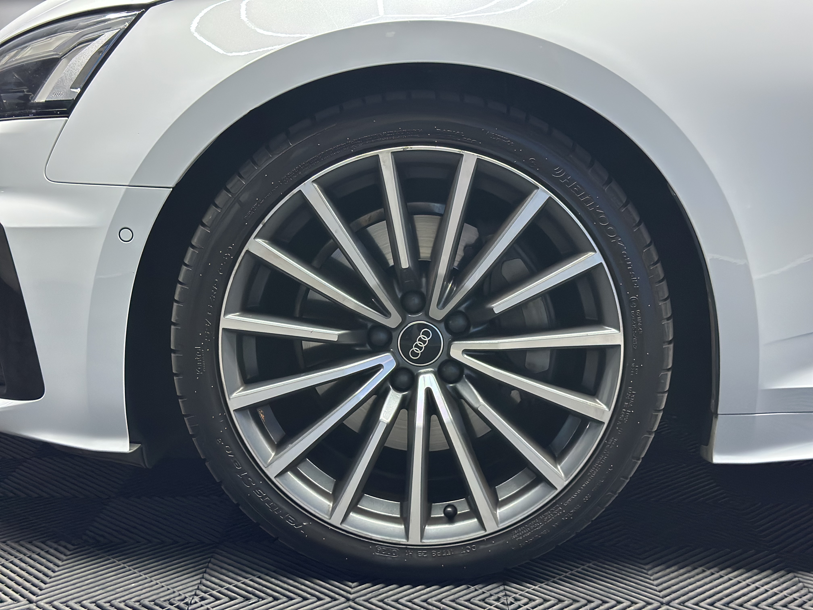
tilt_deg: -9.4
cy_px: 305
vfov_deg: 30.3
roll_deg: +0.4
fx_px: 1127
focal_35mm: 48
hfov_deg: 39.7
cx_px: 406
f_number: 1.78
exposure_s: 1/50
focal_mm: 6.86
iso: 320
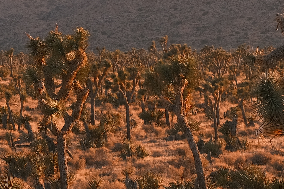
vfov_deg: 3.4
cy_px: 139
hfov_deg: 5.1
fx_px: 3156
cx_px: 218
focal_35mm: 400
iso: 640
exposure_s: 1/1100
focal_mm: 56
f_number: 5.6
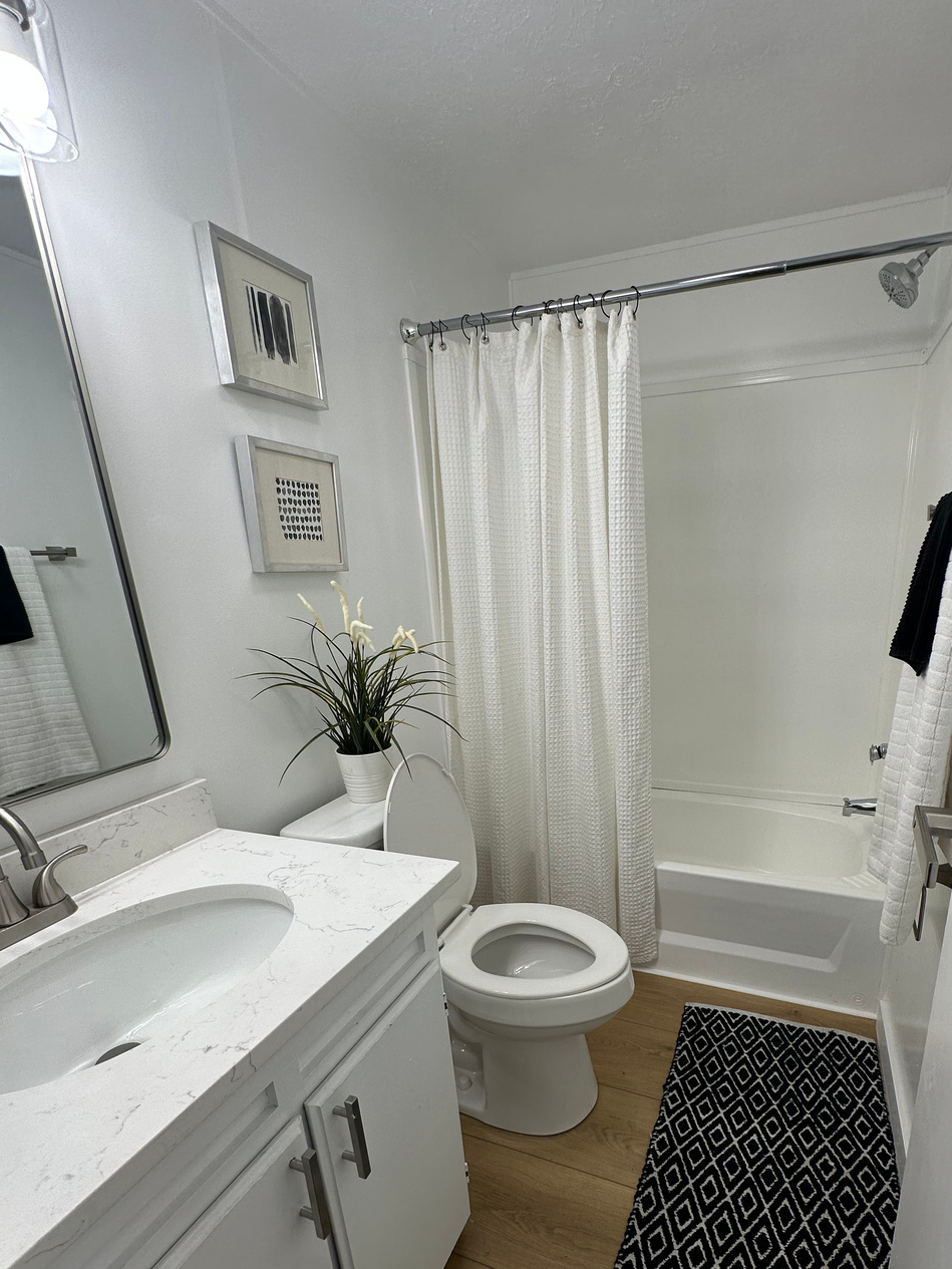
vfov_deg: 90.1
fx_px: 623
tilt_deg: -17.5
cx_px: 577
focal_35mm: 17
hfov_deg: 73.8
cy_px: 749
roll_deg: +2.0
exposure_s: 1/186
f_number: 2.2
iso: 40
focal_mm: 2.22
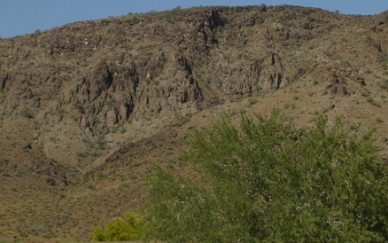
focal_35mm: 178
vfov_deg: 7.4
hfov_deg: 11.8
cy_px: 90
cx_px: 227
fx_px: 1883
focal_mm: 17.4
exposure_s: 1/688
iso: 50
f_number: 4.9
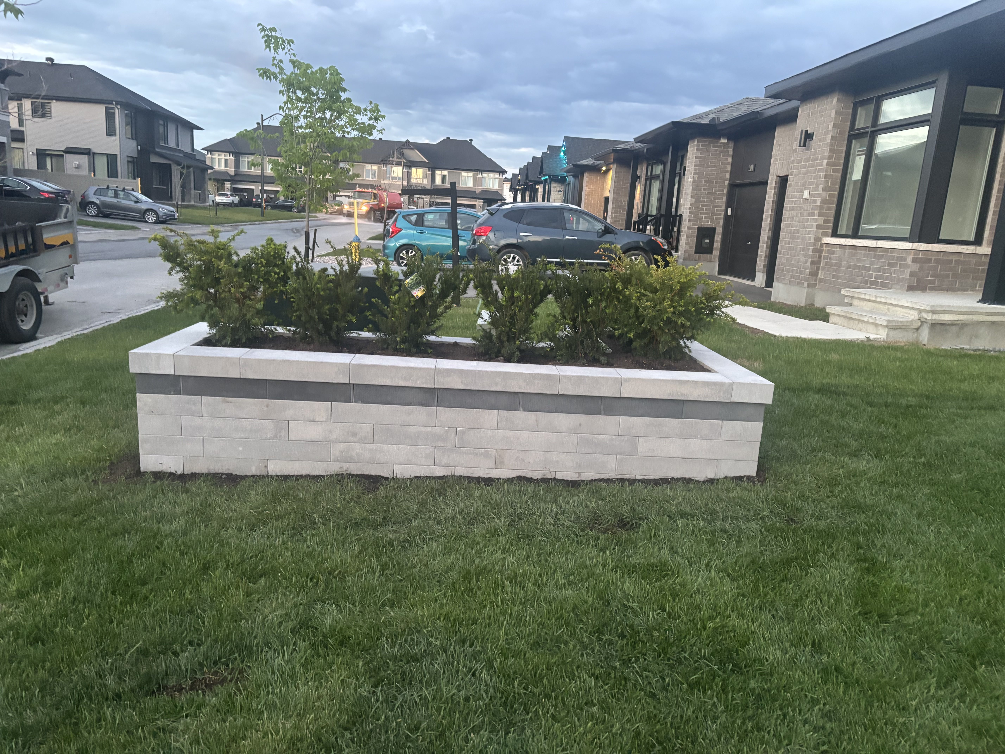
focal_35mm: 26
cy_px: 377
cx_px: 502
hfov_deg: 67.3
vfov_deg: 53.1
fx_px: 755
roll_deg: -3.4
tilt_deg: -12.4
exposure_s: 1/49
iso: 500
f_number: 1.6
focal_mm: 5.96
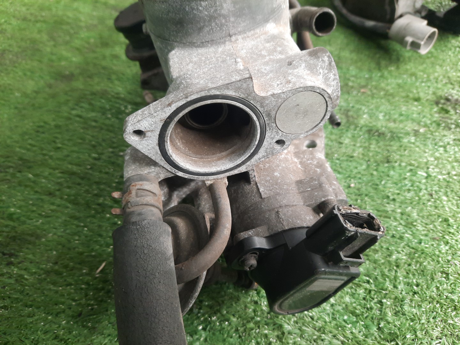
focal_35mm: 25
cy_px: 172
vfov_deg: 54.9
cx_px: 230
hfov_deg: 69.4
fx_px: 332
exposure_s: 1/50
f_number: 2
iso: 230
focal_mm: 4.6
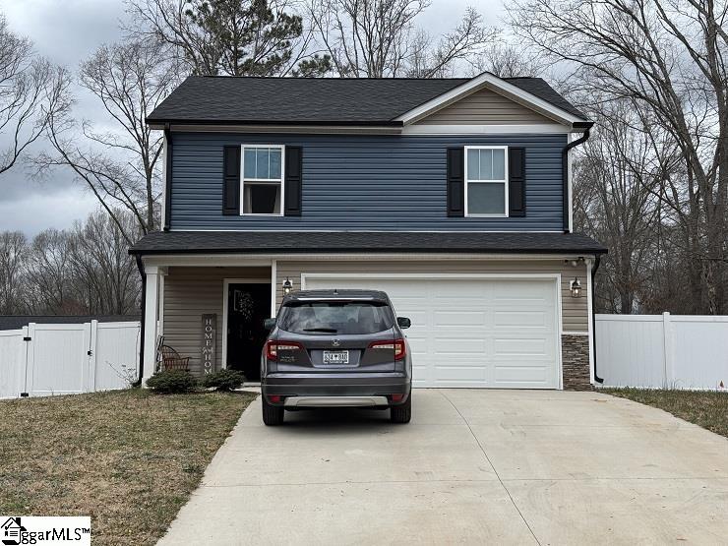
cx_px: 364
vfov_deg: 30.3
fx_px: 1009
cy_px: 273
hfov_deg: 39.7
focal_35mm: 48
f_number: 1.78
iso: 64
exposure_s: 1/1524
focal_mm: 6.76
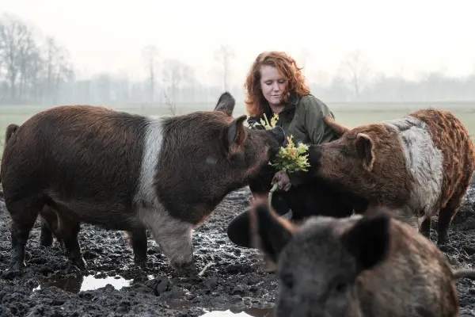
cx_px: 238
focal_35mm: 84
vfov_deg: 16.3
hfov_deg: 24.2
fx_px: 1108
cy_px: 158
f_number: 4
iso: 400
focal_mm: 56
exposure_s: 1/350
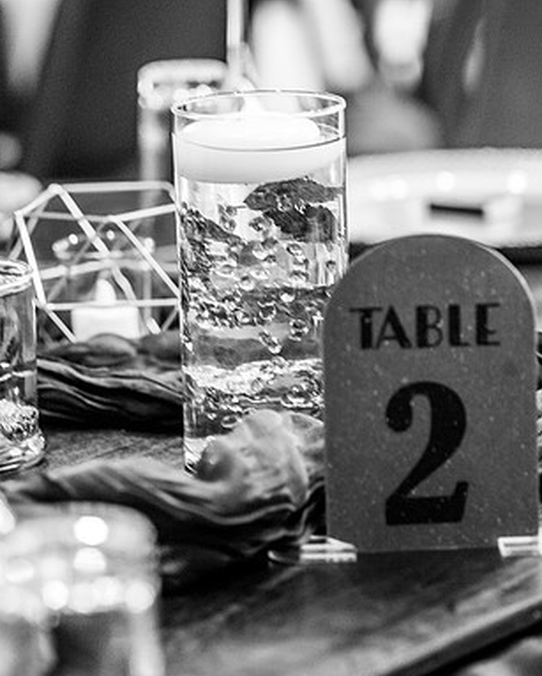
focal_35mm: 149
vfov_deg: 12.9
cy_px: 339
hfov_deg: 10.4
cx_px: 263
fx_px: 2984
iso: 2000
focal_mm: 105
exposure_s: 1/50
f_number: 4
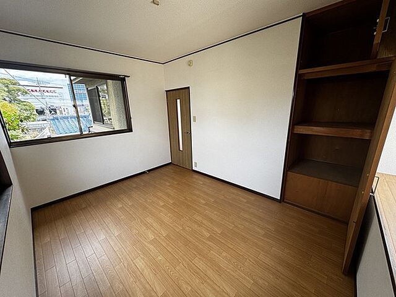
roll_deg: +1.7
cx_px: 198
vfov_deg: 85.7
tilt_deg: -15.4
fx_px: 160
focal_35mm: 14
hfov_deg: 102.1
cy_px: 148
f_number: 2.2
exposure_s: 1/99
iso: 40
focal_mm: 2.22
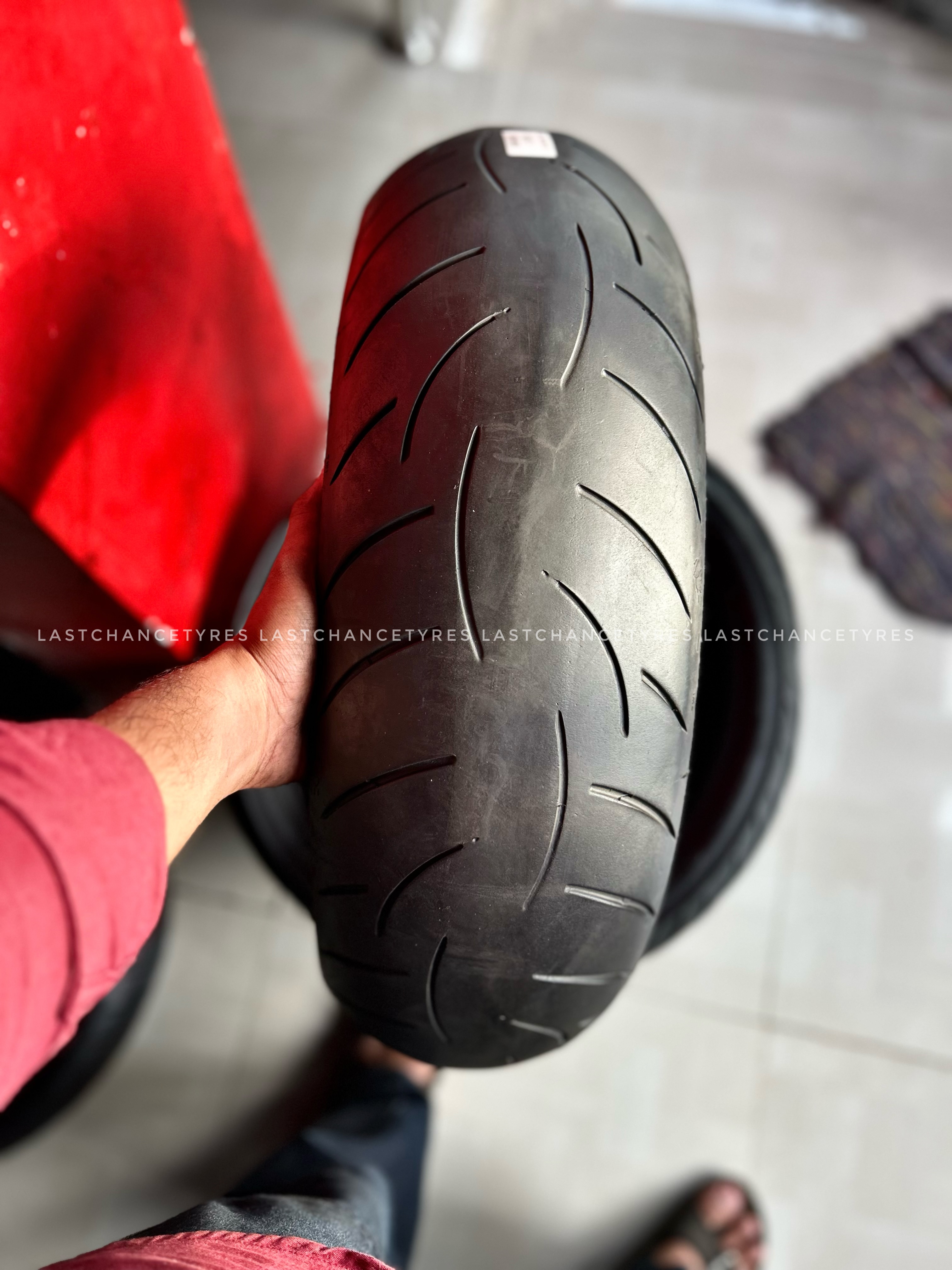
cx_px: 476
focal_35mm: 26
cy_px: 635
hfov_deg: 53.1
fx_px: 953
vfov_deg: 67.3
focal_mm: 5.7
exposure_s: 1/121
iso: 100
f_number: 1.5
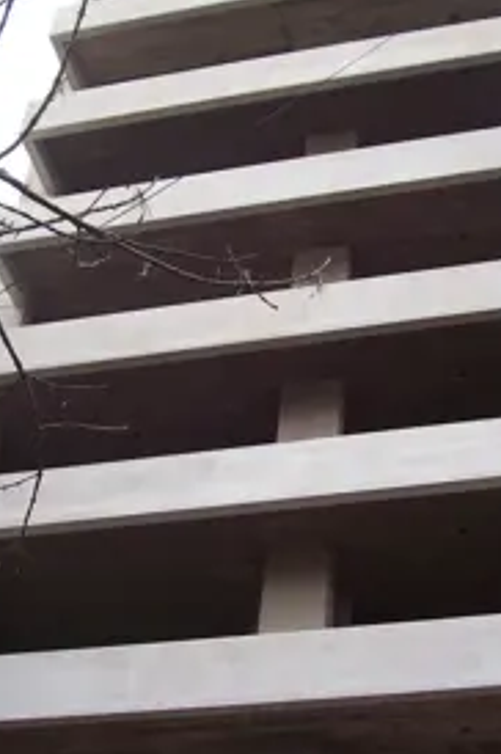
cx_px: 256
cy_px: 409
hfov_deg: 18.6
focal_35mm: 73
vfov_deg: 27.7
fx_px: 1528
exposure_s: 1/160
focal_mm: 7.6
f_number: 3
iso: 80
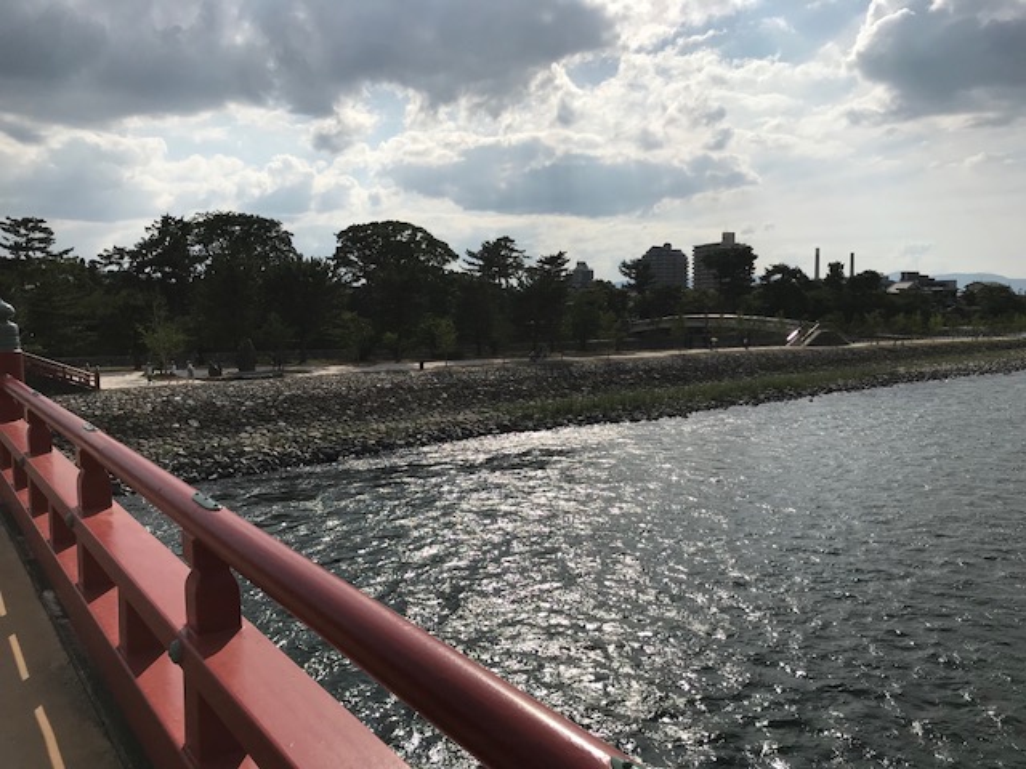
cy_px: 384
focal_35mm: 28
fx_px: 830
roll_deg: +1.0
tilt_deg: -4.1
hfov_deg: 63.4
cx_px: 513
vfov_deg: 49.7
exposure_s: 1/8772
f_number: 1.8
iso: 20
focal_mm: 3.99
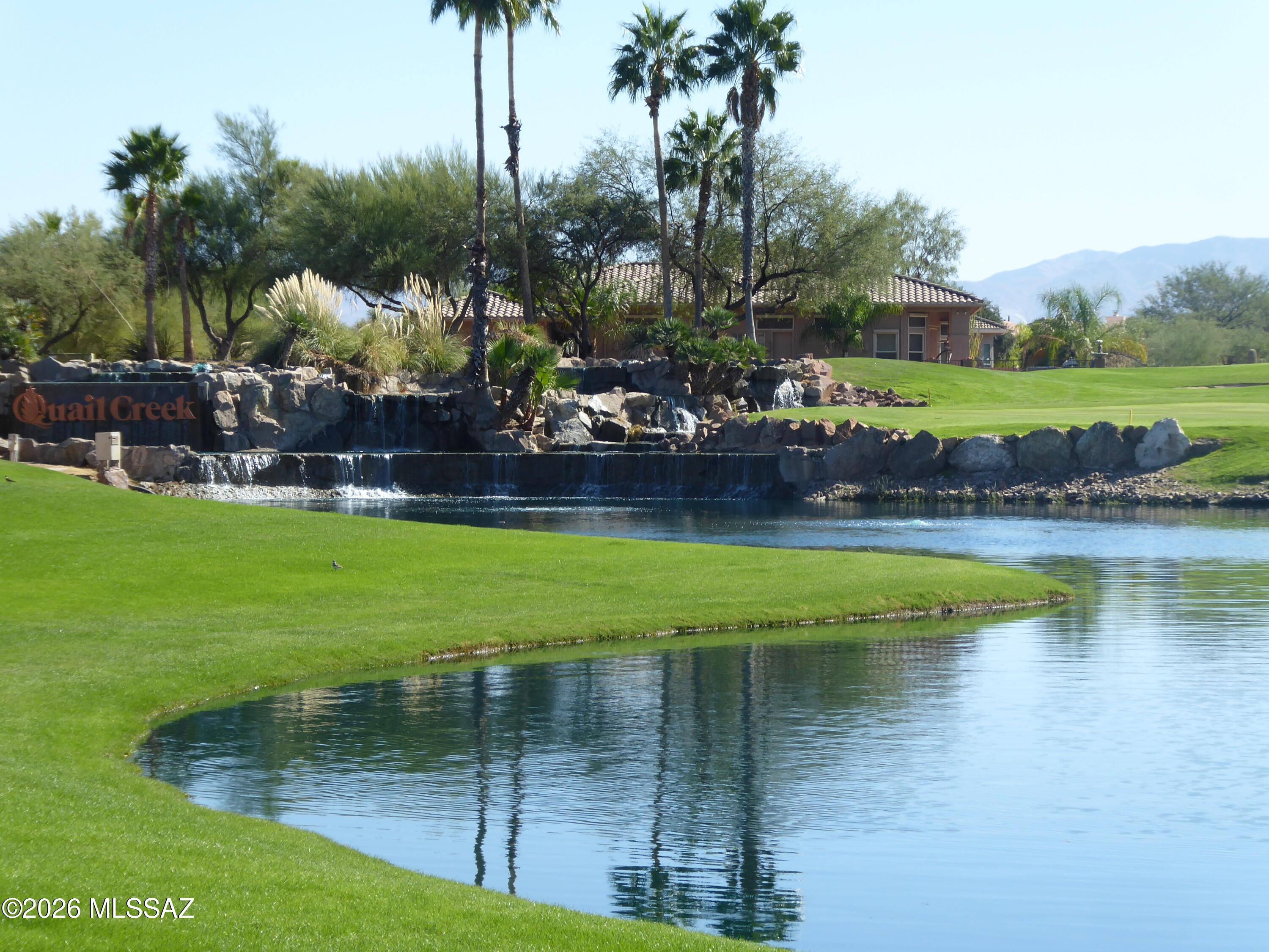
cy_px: 476
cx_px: 634
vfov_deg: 12.7
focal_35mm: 117
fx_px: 4289
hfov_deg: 16.8
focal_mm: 19
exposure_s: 1/250
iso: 80
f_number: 5.1
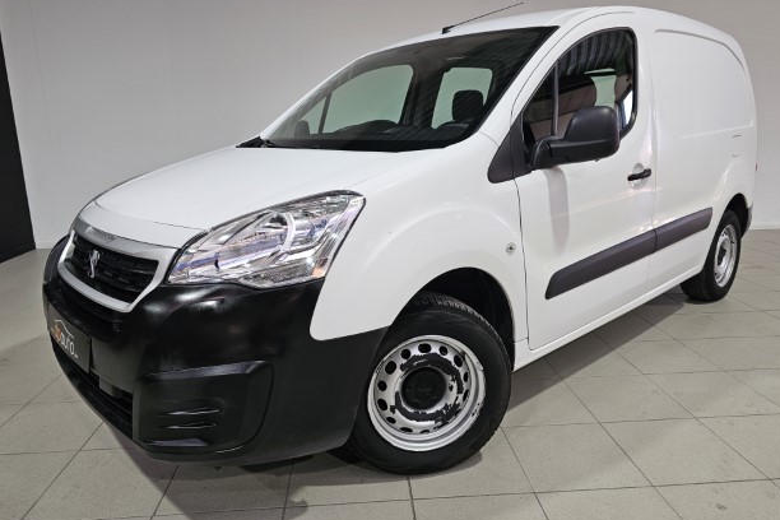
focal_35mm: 25
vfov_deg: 51.3
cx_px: 387
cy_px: 252
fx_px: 542
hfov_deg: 71.5
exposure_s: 1/180
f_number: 1.7
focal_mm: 6.3
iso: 80
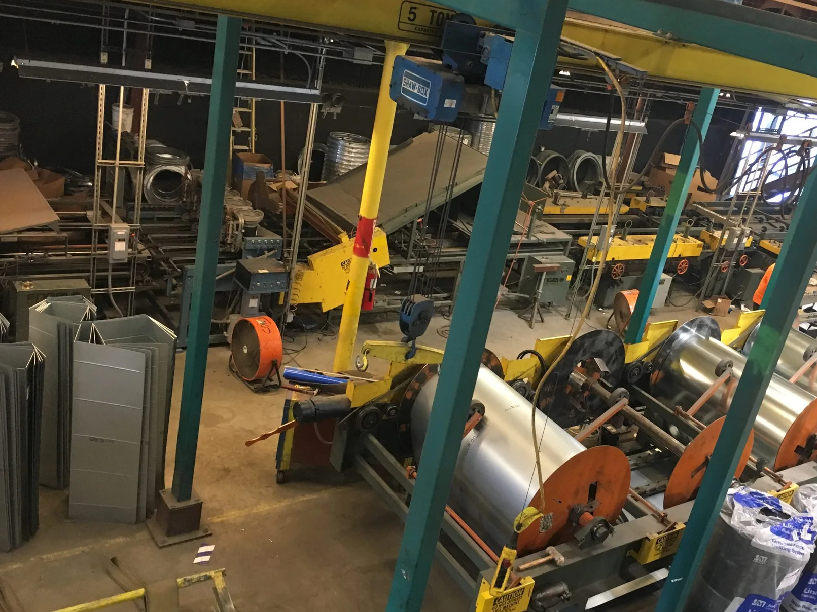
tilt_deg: -19.2
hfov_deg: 50.9
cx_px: 501
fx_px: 850
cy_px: 300
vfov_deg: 39.7
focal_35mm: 36
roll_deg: -13.9
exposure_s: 1/30
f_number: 2.2
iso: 200
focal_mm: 4.15
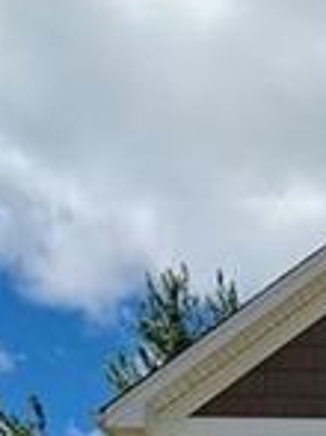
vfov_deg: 15.8
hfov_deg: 11.7
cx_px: 720
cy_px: 740
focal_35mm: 109
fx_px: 1371
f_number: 1.78
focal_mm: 6.76
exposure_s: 1/9091
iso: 80
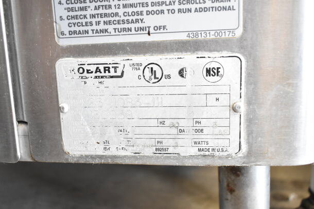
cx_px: 157
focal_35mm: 34
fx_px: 301
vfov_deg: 38.4
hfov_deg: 55.1
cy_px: 104
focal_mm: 23
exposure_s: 1/40
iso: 2500
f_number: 3.8
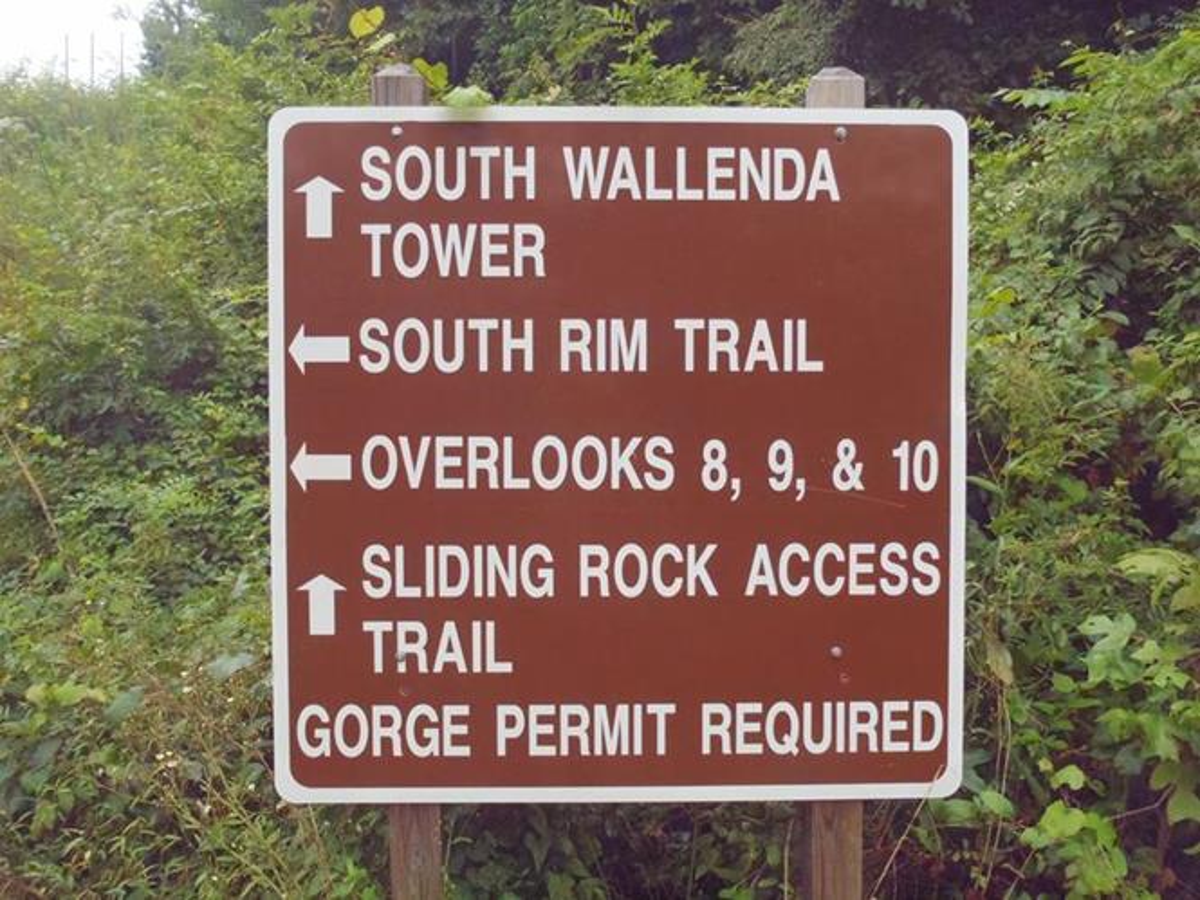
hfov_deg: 53.9
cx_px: 600
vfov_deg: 41.8
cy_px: 450
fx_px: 1179
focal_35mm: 34
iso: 400
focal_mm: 6.07
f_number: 11
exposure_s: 1/50
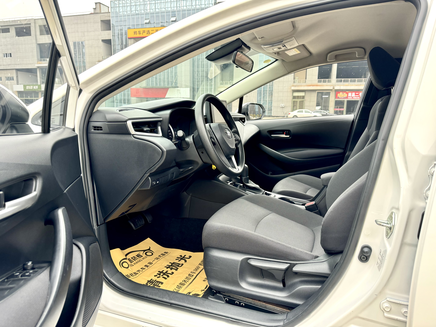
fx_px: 302
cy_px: 164
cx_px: 218
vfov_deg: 56.8
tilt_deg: -9.7
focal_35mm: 24
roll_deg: -0.2
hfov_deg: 71.6
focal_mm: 6.76
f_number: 1.78
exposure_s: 1/121
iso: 160
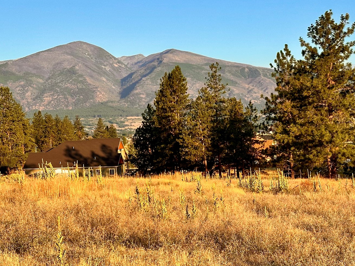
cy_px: 154
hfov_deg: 25.9
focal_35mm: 75
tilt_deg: -2.5
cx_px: 212
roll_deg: +1.5
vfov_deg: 19.6
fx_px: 769
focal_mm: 6.86
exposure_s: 1/2469
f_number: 1.78
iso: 64
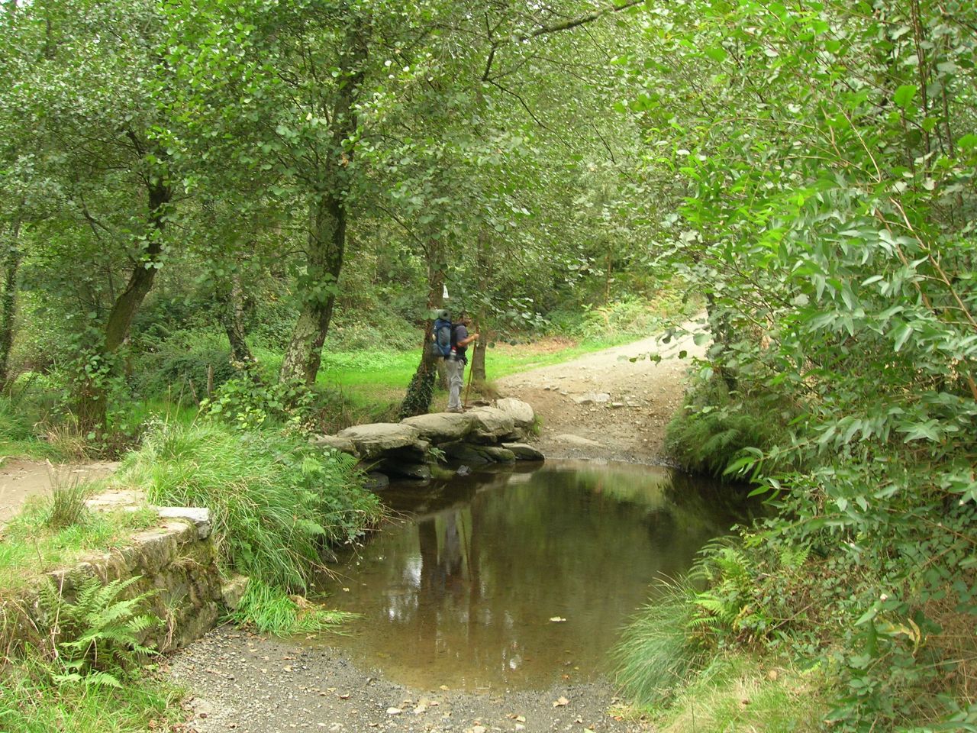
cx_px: 488
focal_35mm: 34
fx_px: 960
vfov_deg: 41.8
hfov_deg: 54.0
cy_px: 366
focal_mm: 5.7
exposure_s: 1/12.8
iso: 50
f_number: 4.9
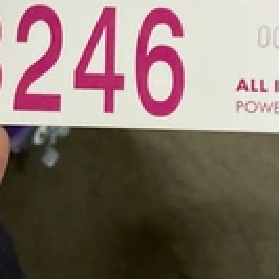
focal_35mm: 77
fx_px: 702
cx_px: 63
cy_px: 8
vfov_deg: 21.8
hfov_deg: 22.2
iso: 250
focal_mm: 3
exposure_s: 1/40
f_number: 1.8
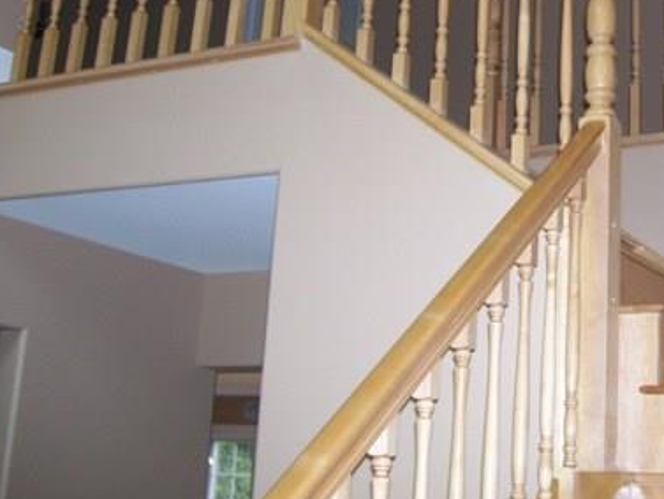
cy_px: 86
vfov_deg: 23.6
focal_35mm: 61
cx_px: 546
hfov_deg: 30.8
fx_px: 1170
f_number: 2.7
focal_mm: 6
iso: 160
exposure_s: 1/60
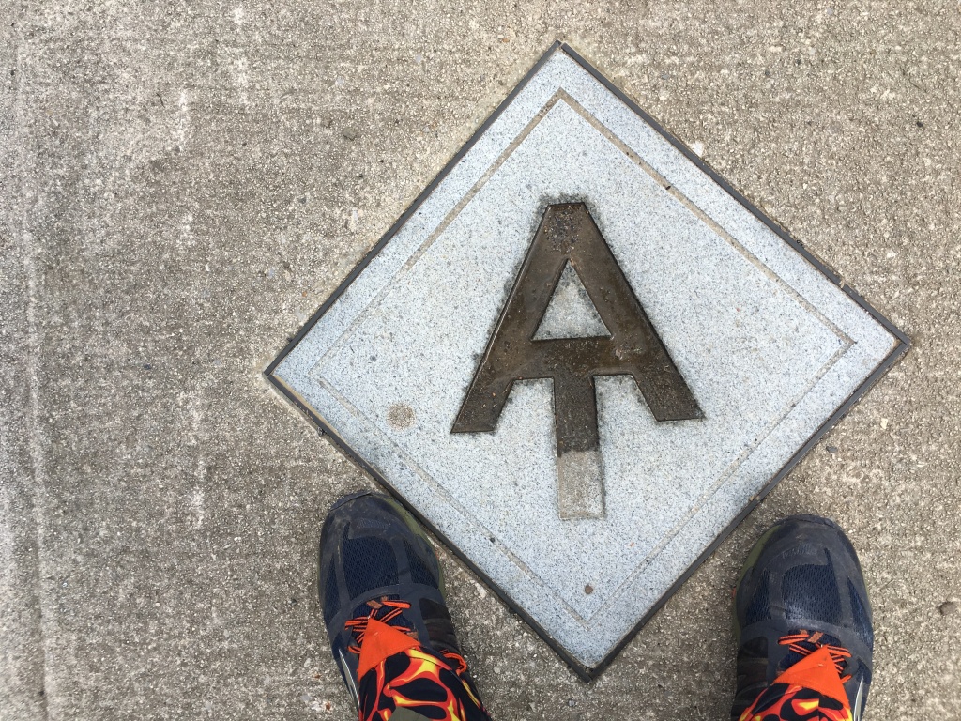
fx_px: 805
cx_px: 480
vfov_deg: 48.2
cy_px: 360
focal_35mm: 29
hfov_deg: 61.7
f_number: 2.2
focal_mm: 4.15
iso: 25
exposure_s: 1/641
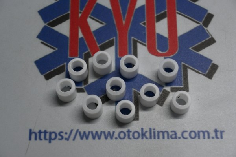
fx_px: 492
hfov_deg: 27.0
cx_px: 118
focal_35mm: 75
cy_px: 78
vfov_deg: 18.2
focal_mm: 50
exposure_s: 1/80
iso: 720
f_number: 6.3
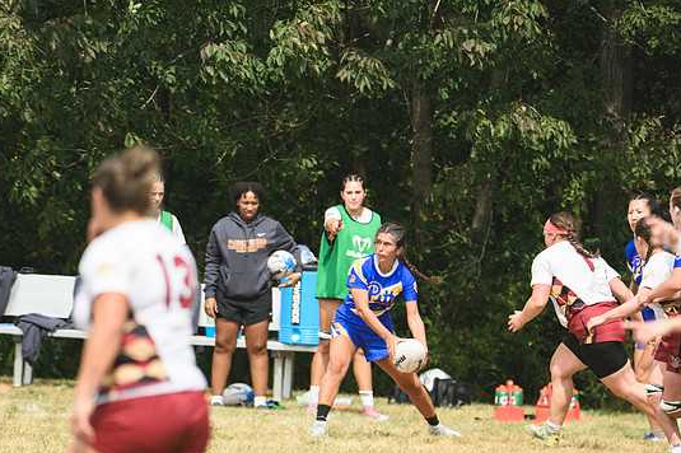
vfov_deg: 2.1
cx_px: 362
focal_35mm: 650
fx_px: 12288
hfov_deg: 3.2
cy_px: 243
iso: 320
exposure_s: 1/1000
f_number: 6
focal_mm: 400
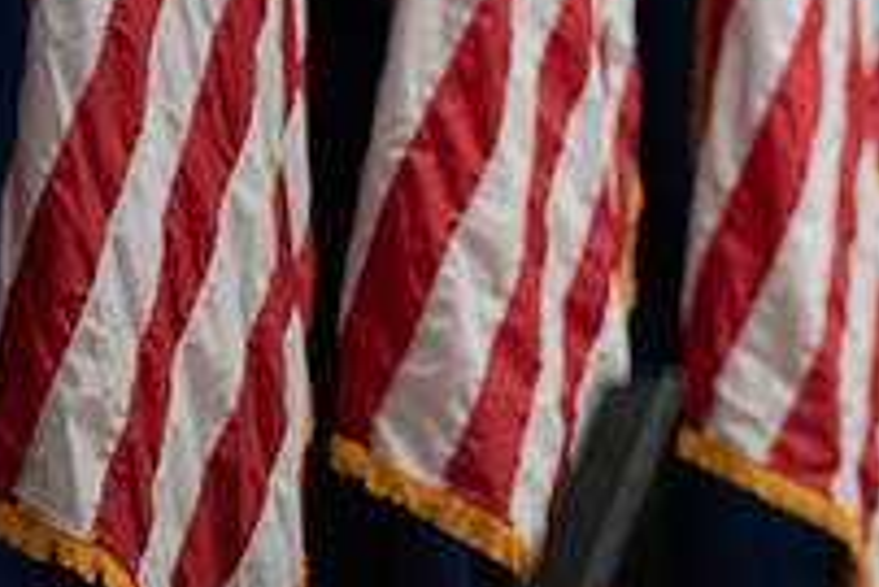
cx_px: 1214
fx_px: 12974
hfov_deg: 3.9
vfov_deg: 2.6
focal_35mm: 531
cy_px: -133
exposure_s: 1/200
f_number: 3.2
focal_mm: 185
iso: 2000
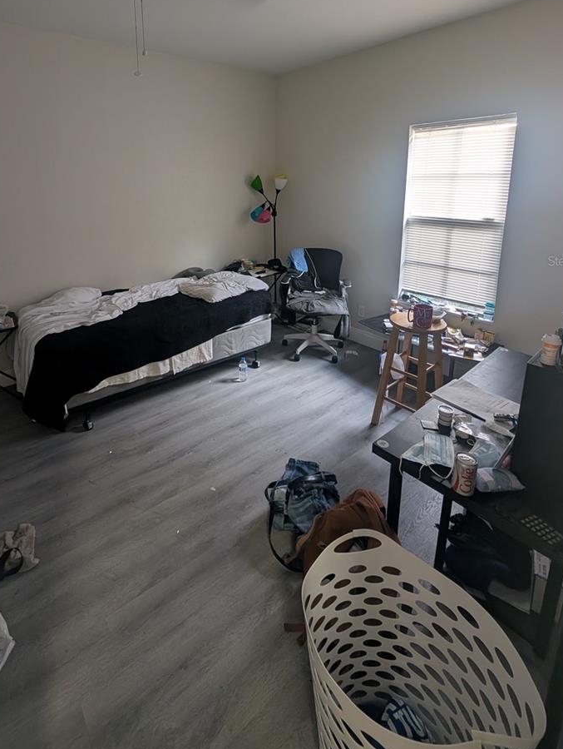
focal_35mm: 16
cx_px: 232
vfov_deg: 91.6
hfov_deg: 77.5
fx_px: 346
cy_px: 260
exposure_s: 1/30
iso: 87
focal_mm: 2.02
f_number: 1.7
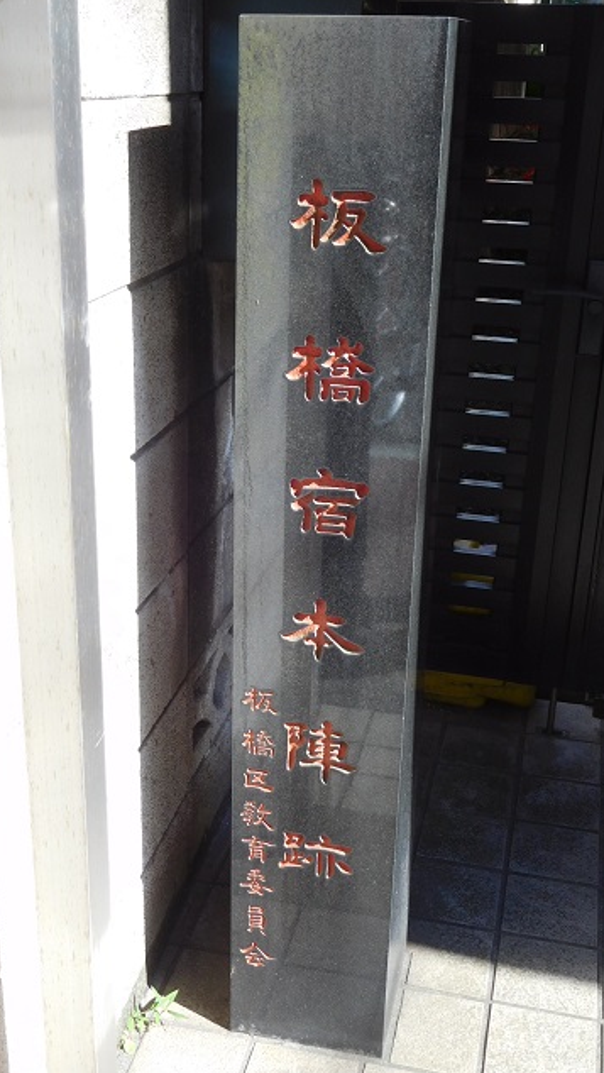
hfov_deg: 27.1
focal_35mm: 44
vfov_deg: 46.4
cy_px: 536
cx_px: 250
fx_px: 1252
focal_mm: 7.1
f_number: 3.9
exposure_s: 1/200
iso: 125
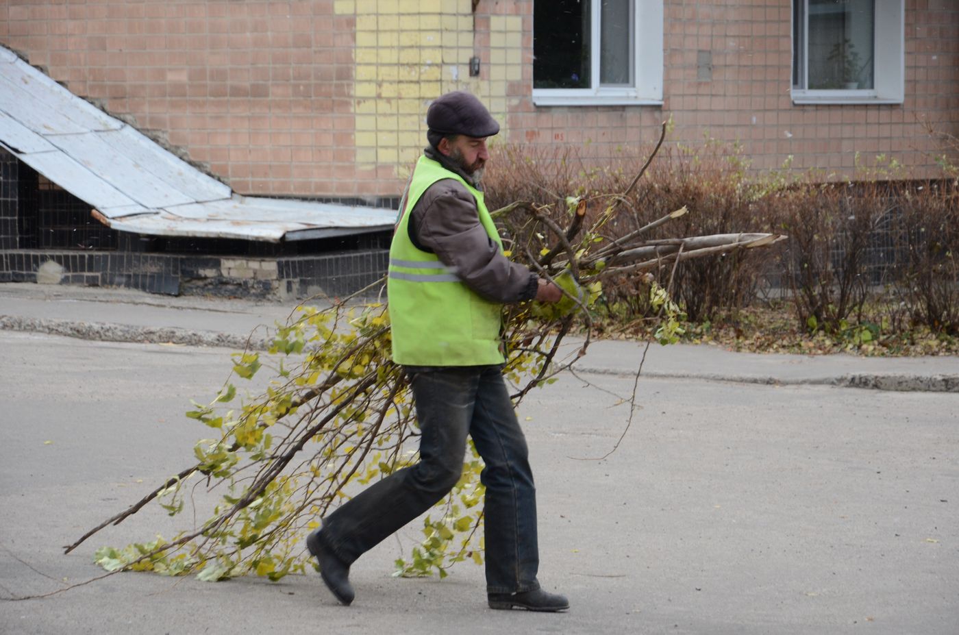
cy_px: 318
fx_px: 4187
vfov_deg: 8.7
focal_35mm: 158
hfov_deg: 13.1
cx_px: 480
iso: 640
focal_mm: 105
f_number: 9
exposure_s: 1/200
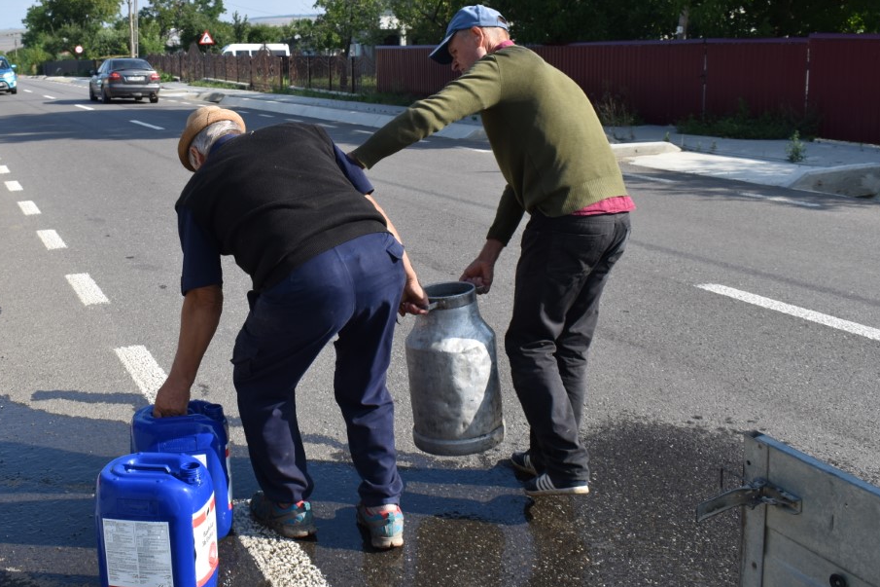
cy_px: 232
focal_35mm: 42
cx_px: 334
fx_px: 1026
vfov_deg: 31.8
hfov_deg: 46.0
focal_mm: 22
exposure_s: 1/320
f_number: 9
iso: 200
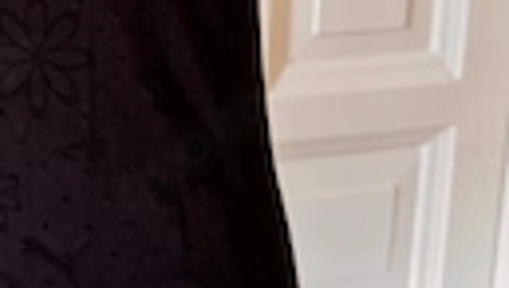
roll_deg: -1.4
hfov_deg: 25.0
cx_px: 12
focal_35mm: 81
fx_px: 1095
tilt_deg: -11.3
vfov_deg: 14.1
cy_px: -142
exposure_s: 1/60
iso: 400
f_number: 1.78
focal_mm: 6.76
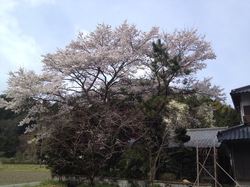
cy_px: 94
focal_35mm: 35
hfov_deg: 52.6
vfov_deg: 40.7
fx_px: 253
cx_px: 125
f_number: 2.4
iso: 50
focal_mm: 4.28
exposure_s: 1/1783
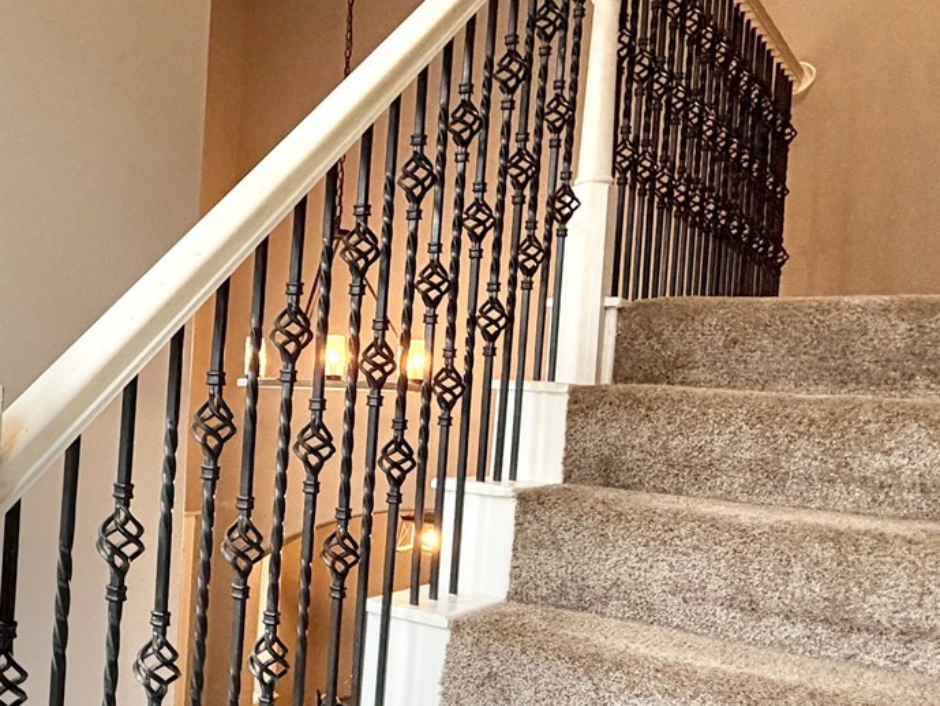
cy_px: 396
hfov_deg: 40.0
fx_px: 1059
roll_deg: -2.6
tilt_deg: -0.3
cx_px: -64
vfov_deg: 36.8
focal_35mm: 39
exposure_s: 1/121
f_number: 2.2
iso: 250
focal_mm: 2.22
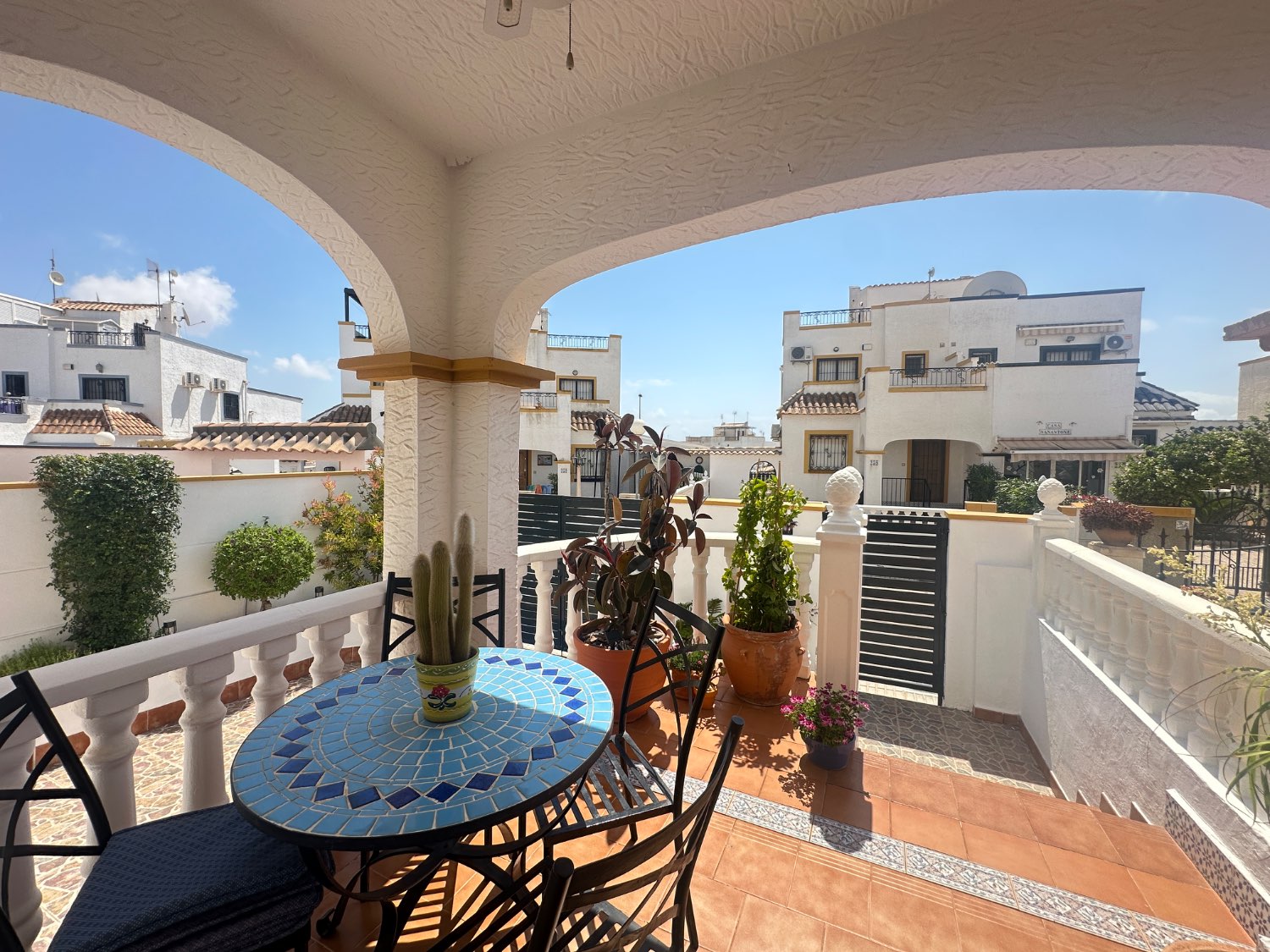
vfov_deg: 85.7
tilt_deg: -3.2
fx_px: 514
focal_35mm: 14
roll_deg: -0.3
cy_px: 476
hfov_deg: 102.1
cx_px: 635
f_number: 2.2
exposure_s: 1/1052
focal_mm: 2.22
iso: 40
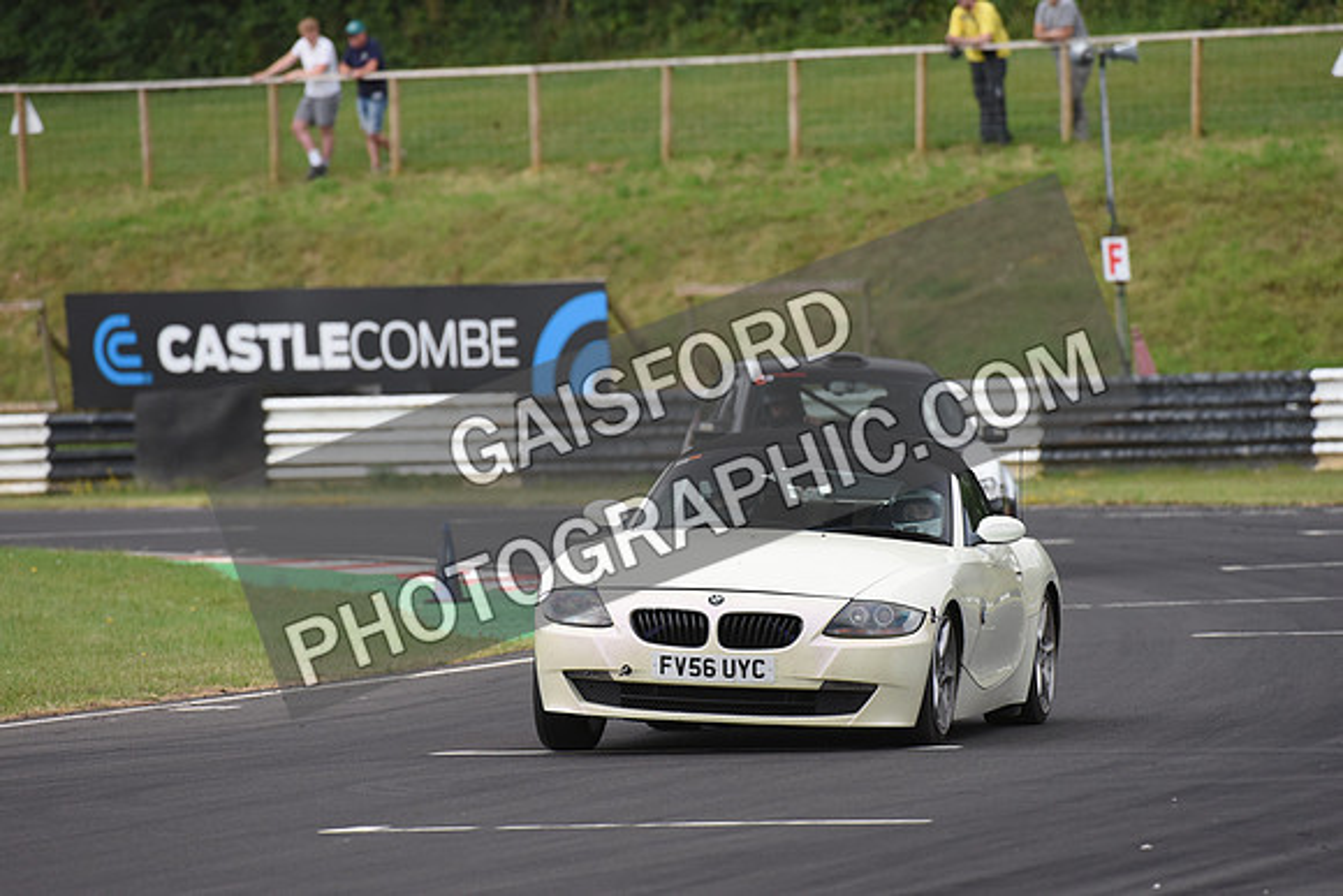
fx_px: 14925
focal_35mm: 400
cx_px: 672
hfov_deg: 5.2
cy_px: 448
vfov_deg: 3.4
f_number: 6.3
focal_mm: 400
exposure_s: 1/1000
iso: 1600
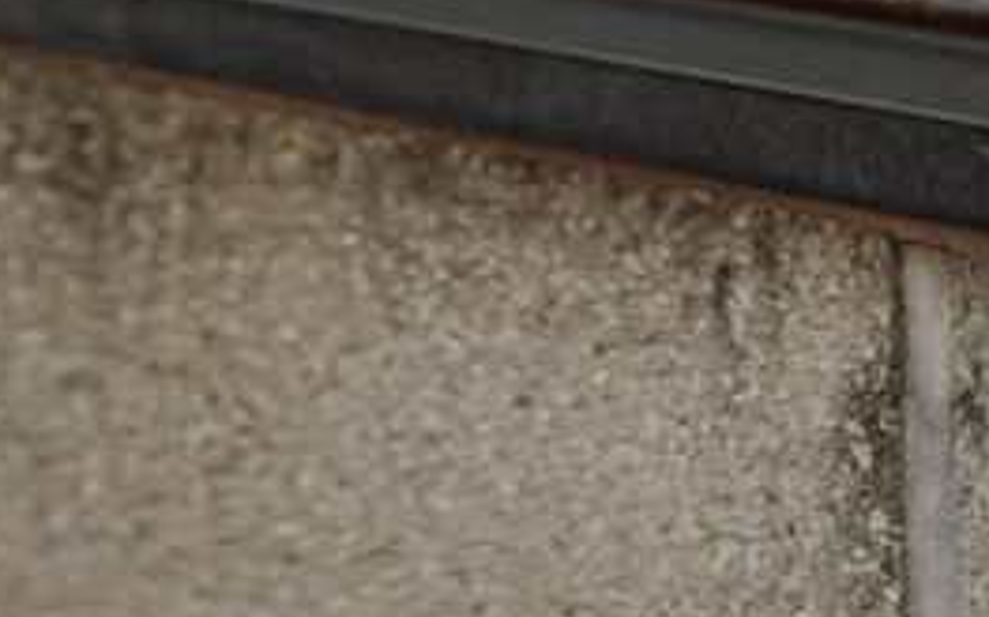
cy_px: -546
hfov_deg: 15.0
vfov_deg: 9.0
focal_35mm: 139
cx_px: 519
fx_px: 3744
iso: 100
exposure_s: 1/4000
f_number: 1.2
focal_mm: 35
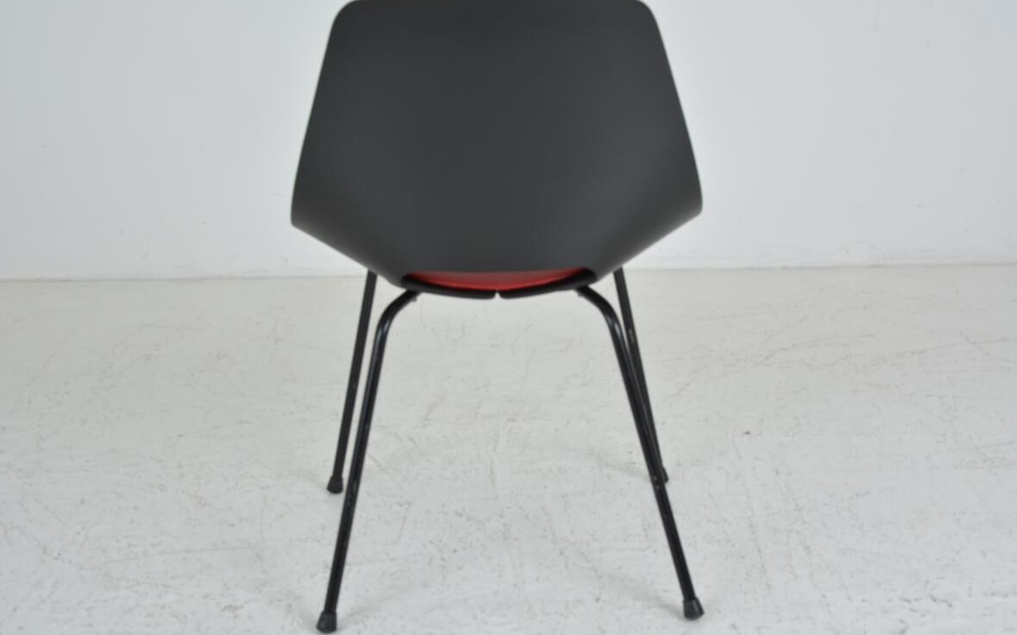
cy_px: 329
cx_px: 517
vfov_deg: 23.7
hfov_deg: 37.2
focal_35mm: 55
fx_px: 1511
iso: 400
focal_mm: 35
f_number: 10
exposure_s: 1/125
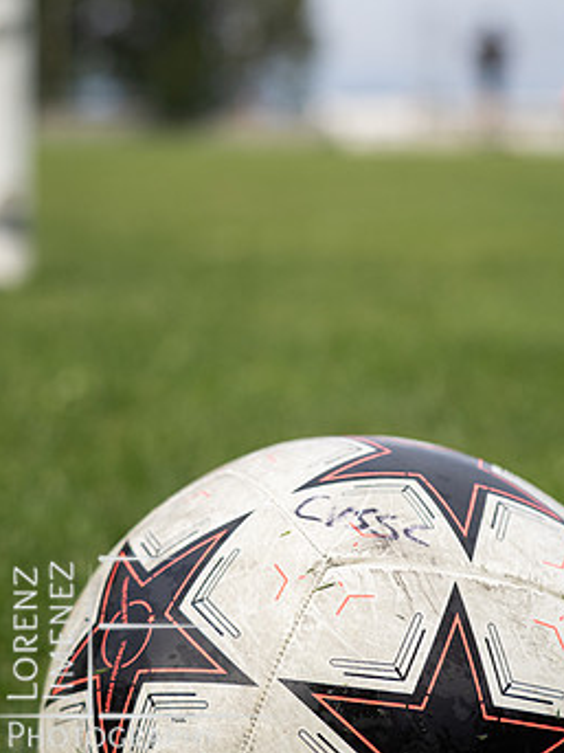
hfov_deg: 14.1
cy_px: 299
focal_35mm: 105
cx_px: 348
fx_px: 2282
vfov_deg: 18.7
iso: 200
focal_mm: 40
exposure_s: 1/1250
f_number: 2.8
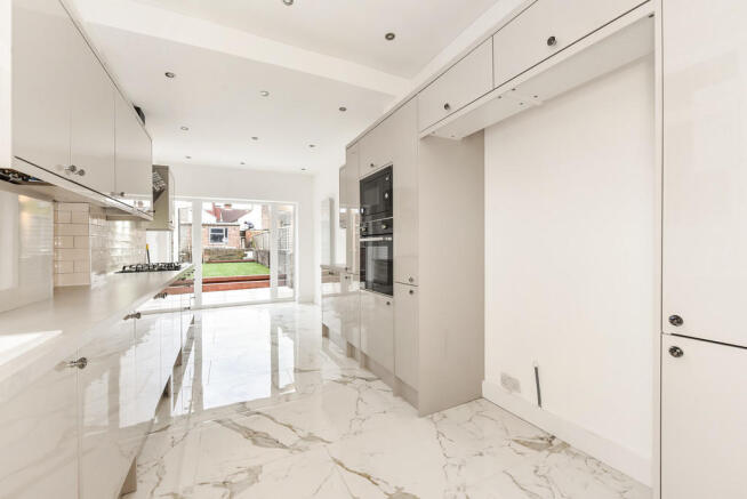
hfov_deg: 104.2
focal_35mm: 14
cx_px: 374
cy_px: 250
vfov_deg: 81.3
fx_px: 291
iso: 400
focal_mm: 14
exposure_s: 1/6
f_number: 8
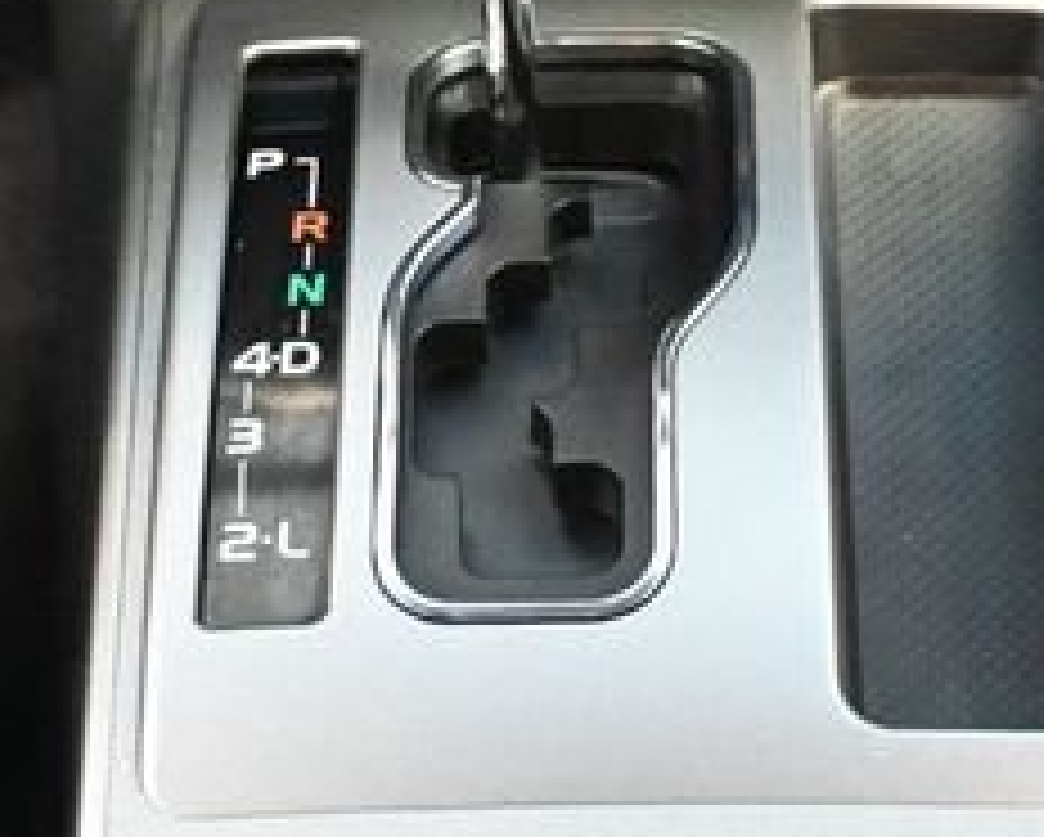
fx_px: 4082
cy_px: -45
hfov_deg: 14.6
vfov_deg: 11.6
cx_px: 684
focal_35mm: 132
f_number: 5
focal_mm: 34
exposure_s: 1/30
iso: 12800
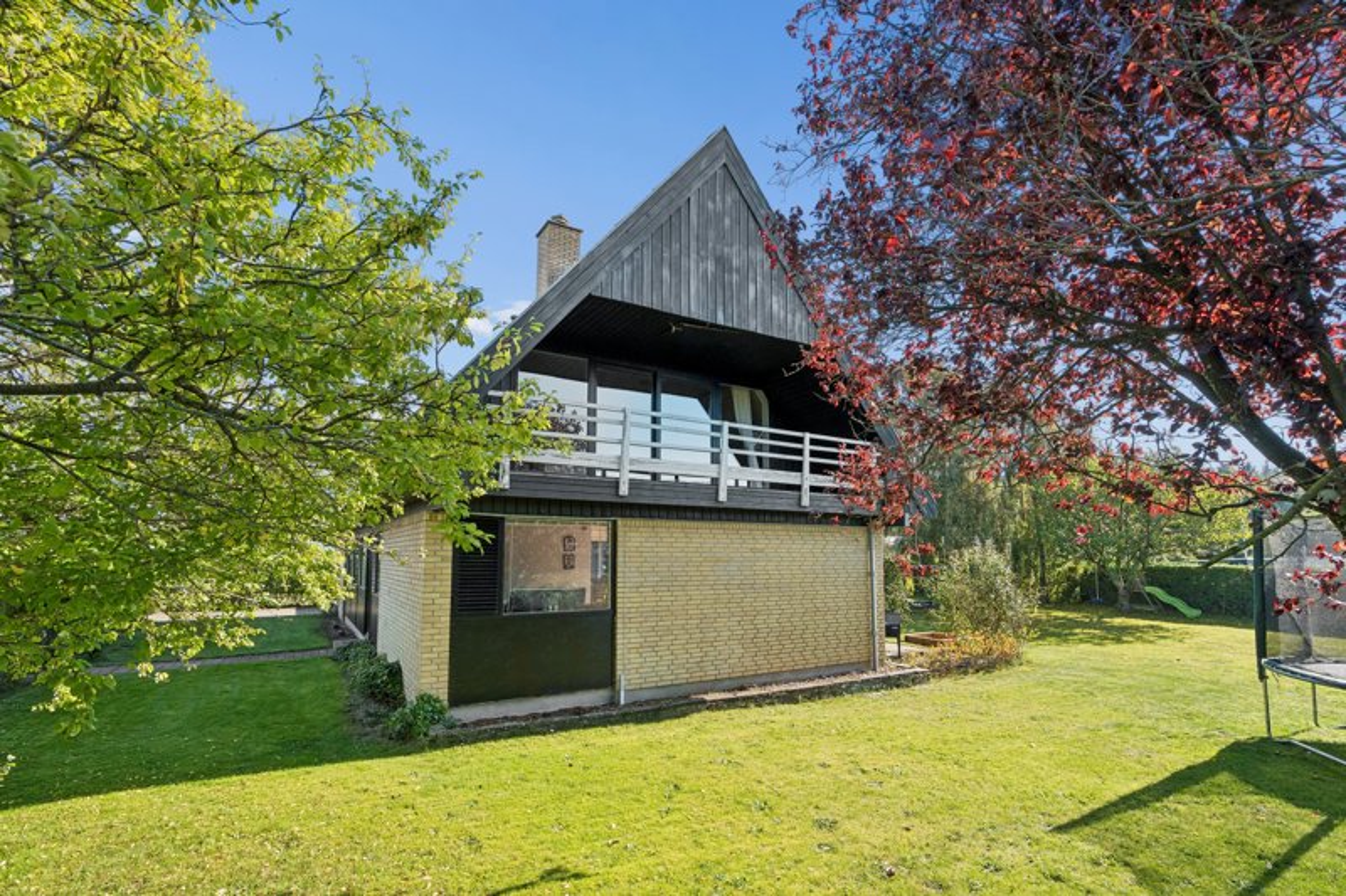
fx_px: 598
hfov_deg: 96.7
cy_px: 448
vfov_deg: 73.7
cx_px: 673
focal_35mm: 16
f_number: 9
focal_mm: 16
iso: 1250
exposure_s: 1/640
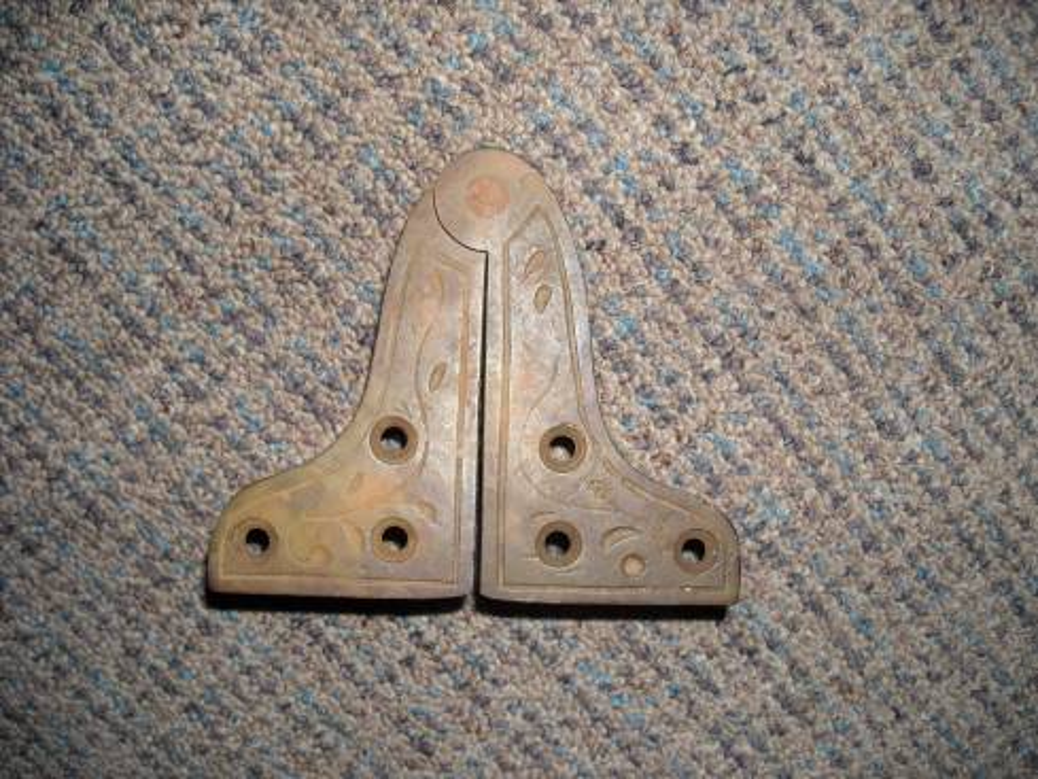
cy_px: 390
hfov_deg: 52.6
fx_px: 1050
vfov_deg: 40.7
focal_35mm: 35
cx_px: 519
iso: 64
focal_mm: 5.7
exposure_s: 1/60
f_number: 2.8
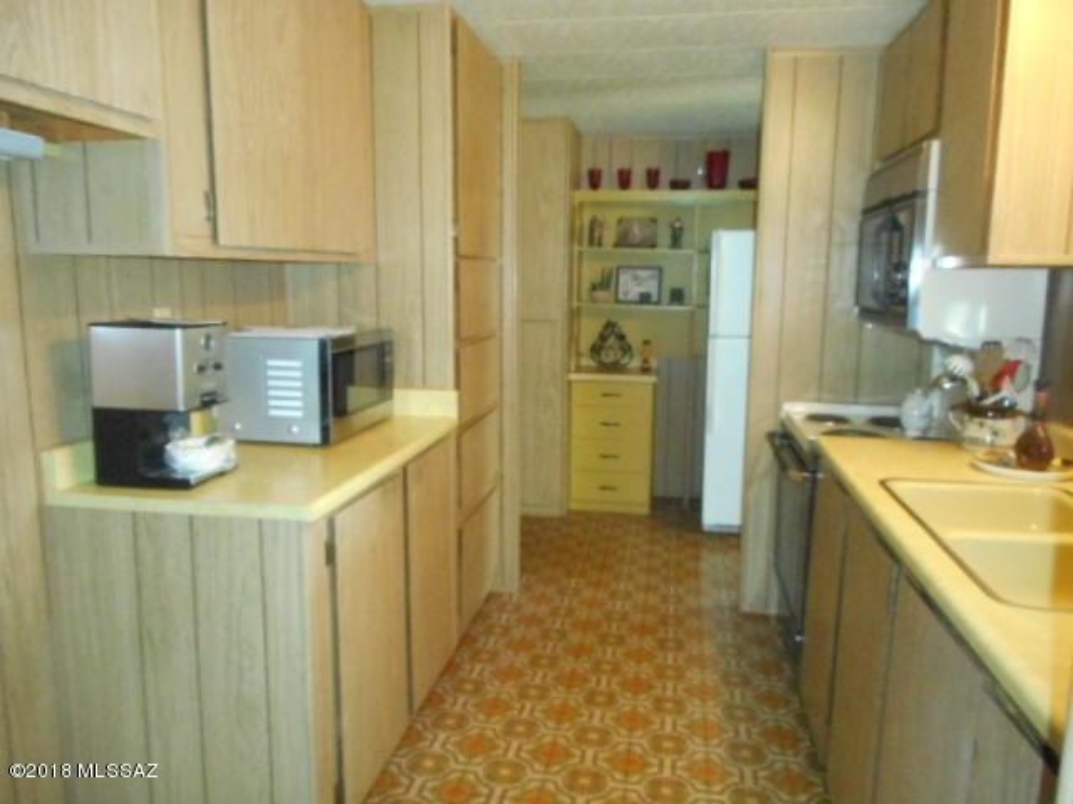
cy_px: 402
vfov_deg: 54.9
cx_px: 536
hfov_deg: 69.4
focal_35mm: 25
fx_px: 775
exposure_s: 1/25
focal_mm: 4.5
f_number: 3.7
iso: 900
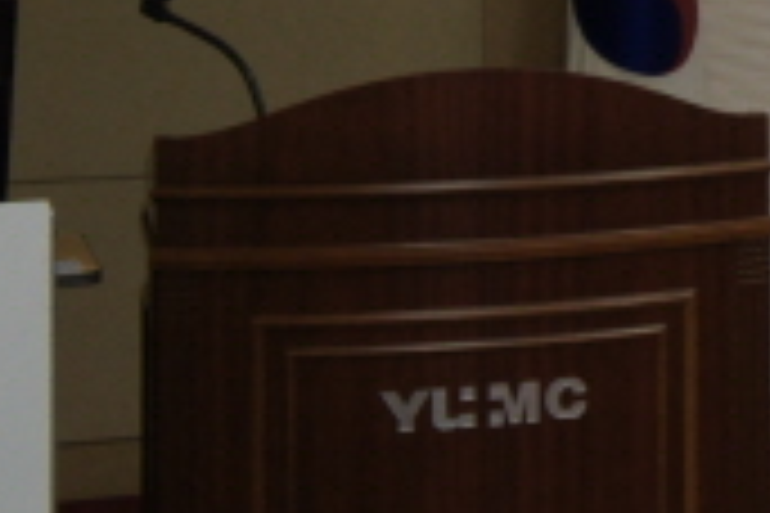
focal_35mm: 163
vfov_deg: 8.3
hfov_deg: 11.9
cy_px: -135
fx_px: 3486
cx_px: 1261
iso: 800
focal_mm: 30
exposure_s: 1/50
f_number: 4
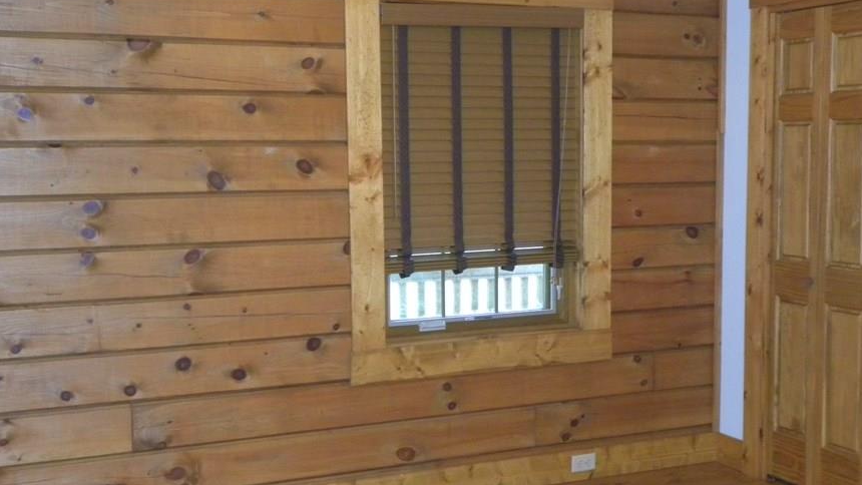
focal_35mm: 48
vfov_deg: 24.9
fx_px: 1097
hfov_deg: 42.8
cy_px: 246
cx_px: 479
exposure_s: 1/30
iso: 400
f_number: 3.2
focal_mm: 6.6
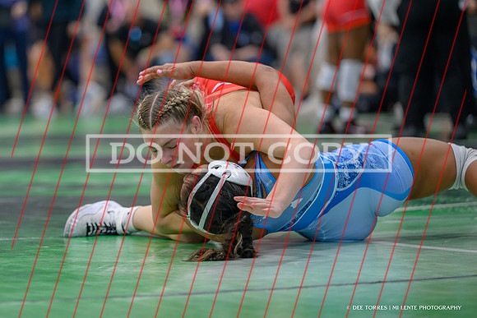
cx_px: 173
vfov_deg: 7.0
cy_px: 116
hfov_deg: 10.5
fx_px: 2584
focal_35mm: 195
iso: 1800
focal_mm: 150
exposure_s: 1/800
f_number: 2.8
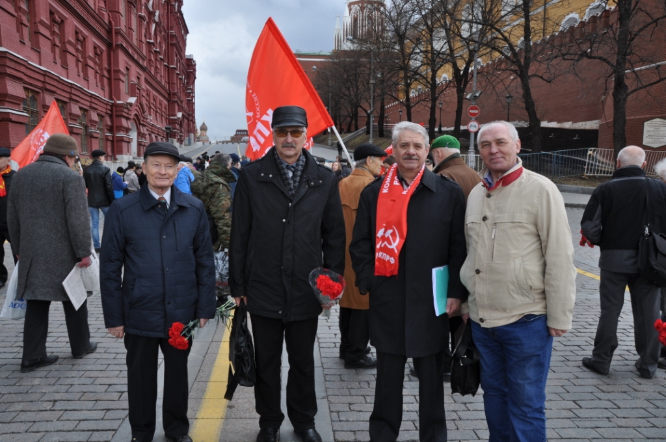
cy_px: 221
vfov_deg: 39.9
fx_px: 610
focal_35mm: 33
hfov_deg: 57.3
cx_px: 333
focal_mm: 22
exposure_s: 1/100
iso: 200
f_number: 10
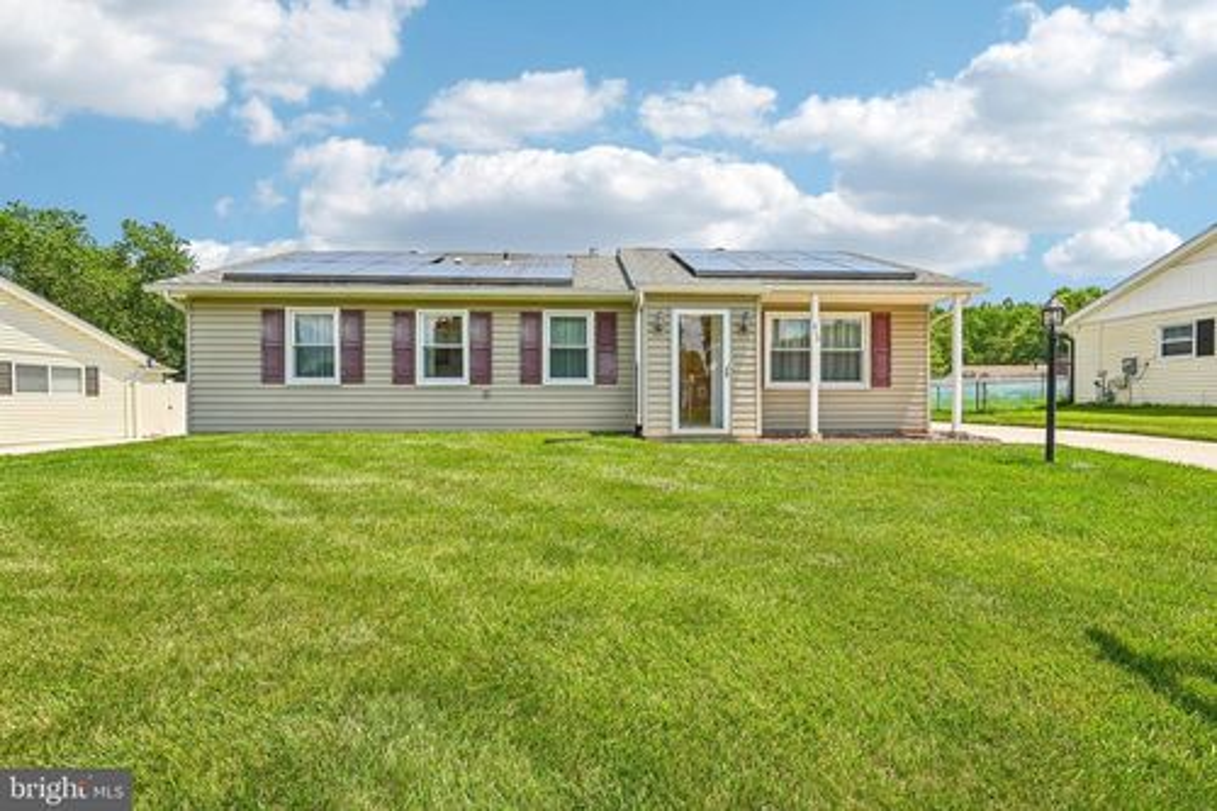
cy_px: 406
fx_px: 524
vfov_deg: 75.5
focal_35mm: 16
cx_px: 608
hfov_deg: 98.6
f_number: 8
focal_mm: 15.5
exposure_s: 1/200
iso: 100
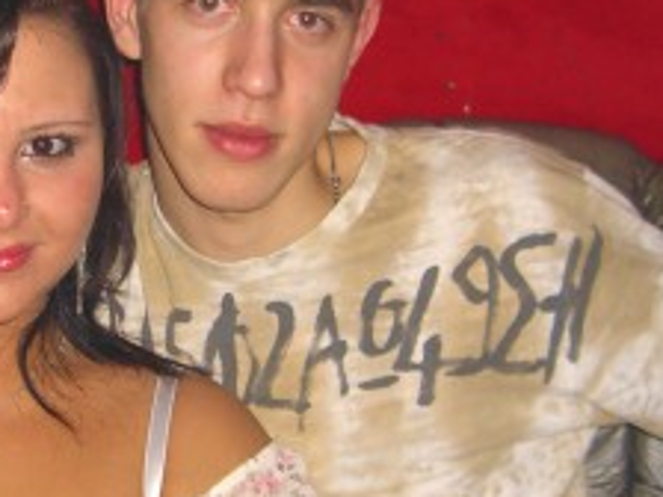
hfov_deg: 19.1
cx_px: 139
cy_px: 272
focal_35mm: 102
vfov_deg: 14.5
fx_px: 1954
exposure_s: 1/60
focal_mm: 7.9
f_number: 2.8
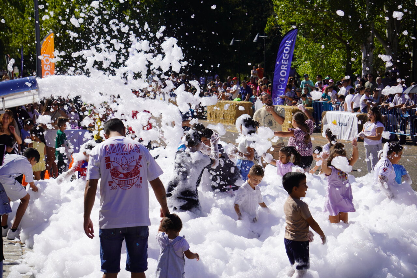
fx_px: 955
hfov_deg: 24.6
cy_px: 139
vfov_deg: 16.5
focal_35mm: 82
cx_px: 208
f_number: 5.6
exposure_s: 1/1000
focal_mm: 55
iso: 100
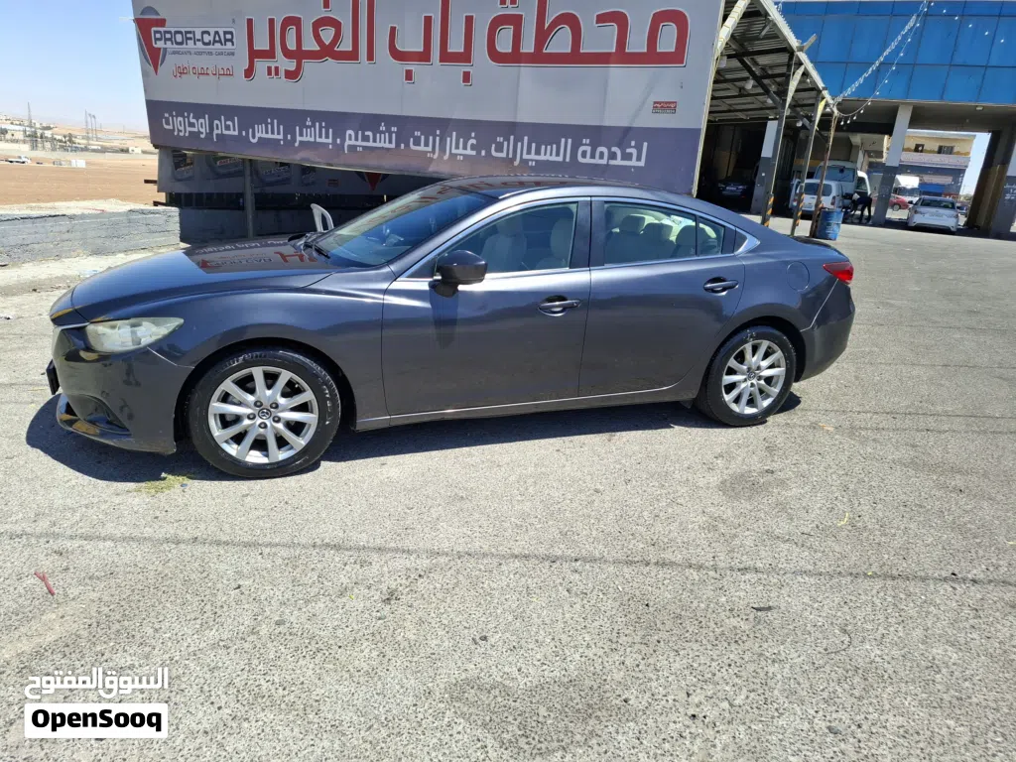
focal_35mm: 23
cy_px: 381
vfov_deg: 58.9
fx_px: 675
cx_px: 508
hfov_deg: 73.9
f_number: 1.8
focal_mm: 5.54
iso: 50
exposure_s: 1/1408
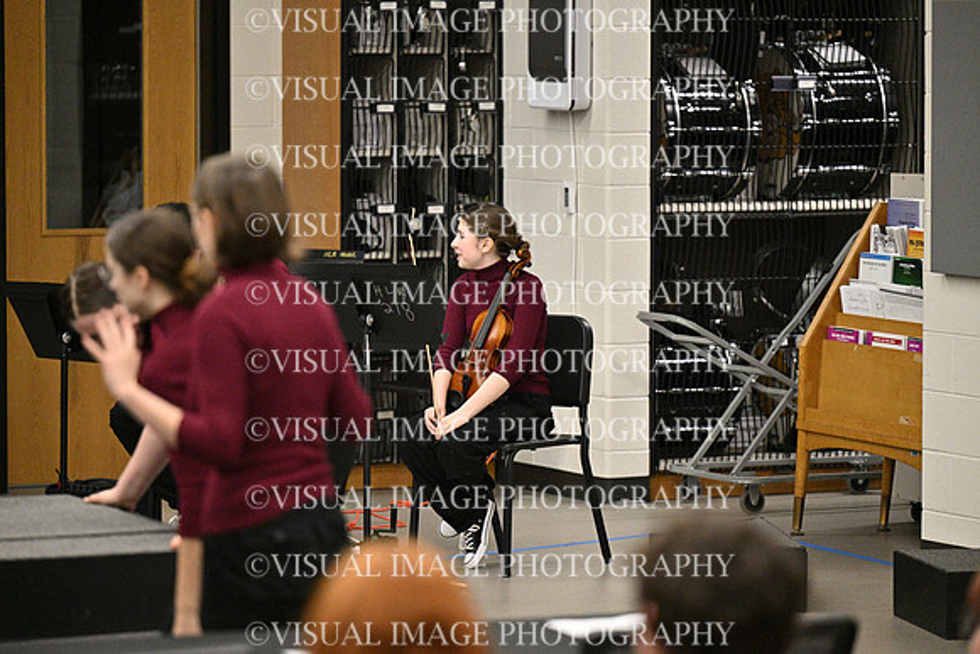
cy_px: 327
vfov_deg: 8.1
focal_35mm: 170
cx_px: 490
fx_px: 4629
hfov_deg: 12.1
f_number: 2.8
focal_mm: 170
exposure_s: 1/800
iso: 6400
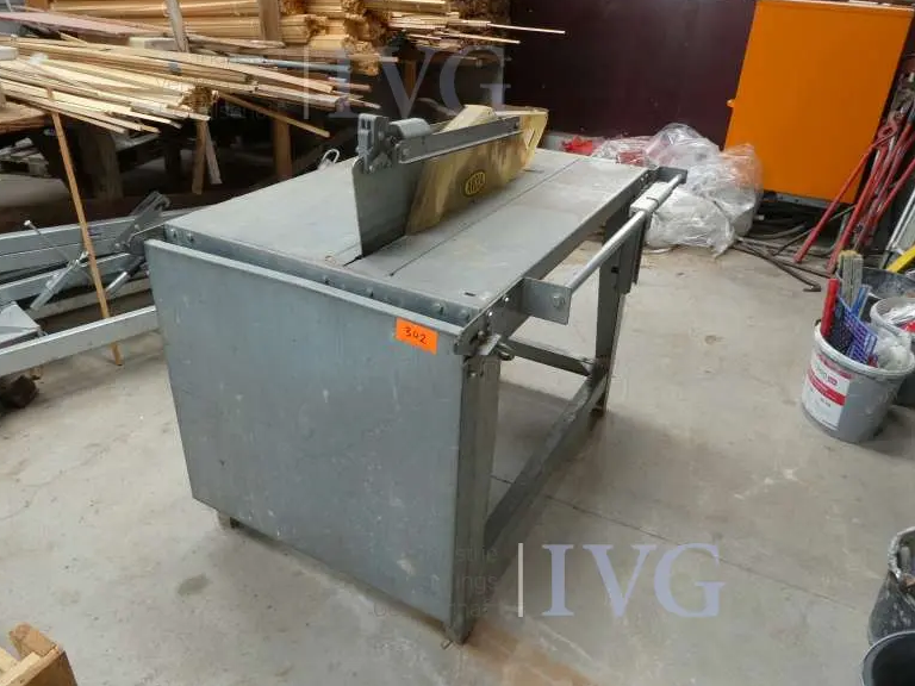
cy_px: 331
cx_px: 440
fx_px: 661
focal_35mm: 25
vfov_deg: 54.9
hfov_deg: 69.4
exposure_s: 1/60
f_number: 3.3
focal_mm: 4.3
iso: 125
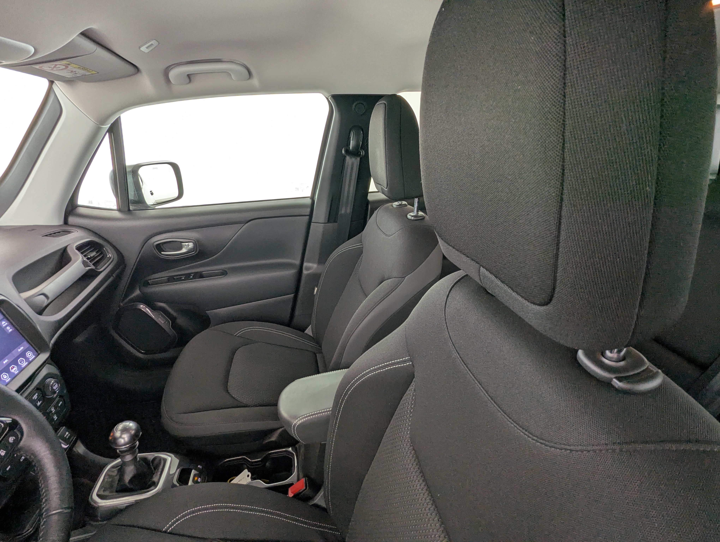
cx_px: 360
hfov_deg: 94.4
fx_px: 333
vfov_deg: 78.2
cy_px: 271
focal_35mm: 16
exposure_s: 1/38.1
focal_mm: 2.35
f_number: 2.2
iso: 72
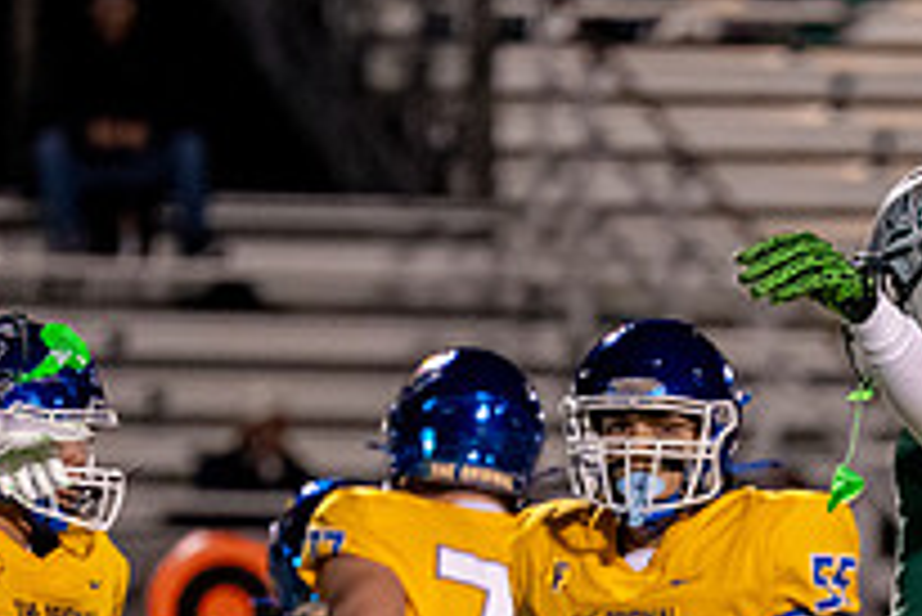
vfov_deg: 1.6
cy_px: 1015
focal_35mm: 854
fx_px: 21887
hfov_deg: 2.4
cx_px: 990
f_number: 2.8
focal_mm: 200
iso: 3200
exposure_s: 1/1000
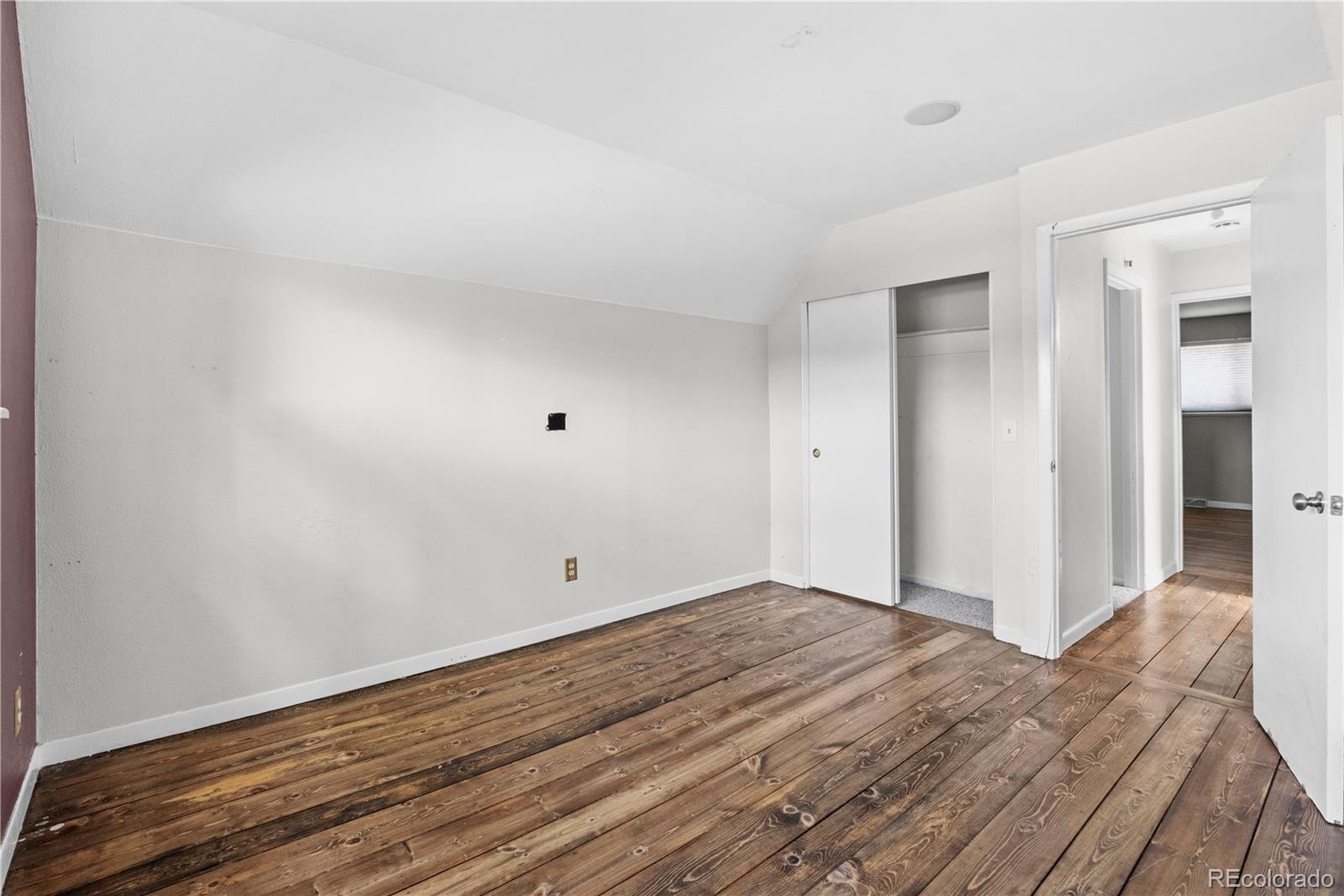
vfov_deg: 72.0
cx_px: 672
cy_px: 448
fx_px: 616
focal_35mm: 16
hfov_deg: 95.0
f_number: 9
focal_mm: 16.5
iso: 3200
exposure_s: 1/3
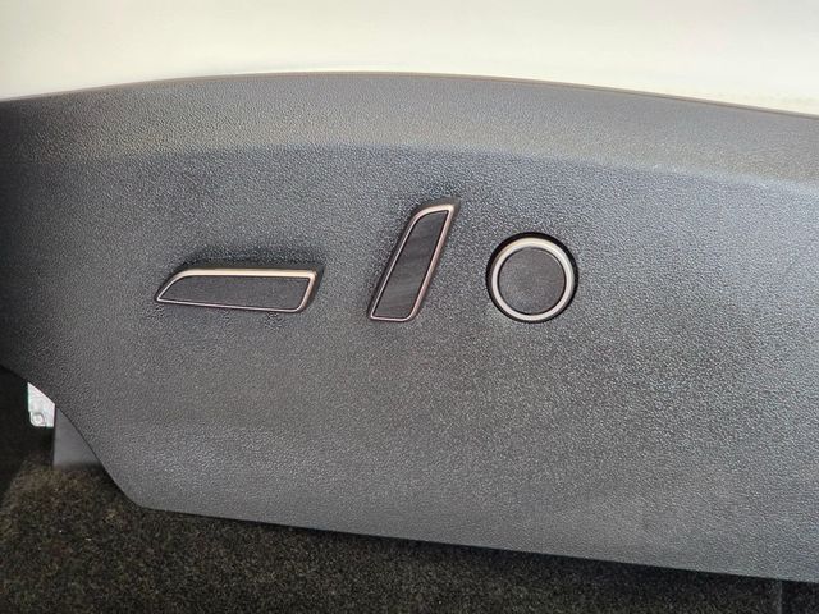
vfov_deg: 21.3
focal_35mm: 69
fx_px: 1633
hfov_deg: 28.2
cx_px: 410
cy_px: 307
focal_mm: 7
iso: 400
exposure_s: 1/120
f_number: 2.4
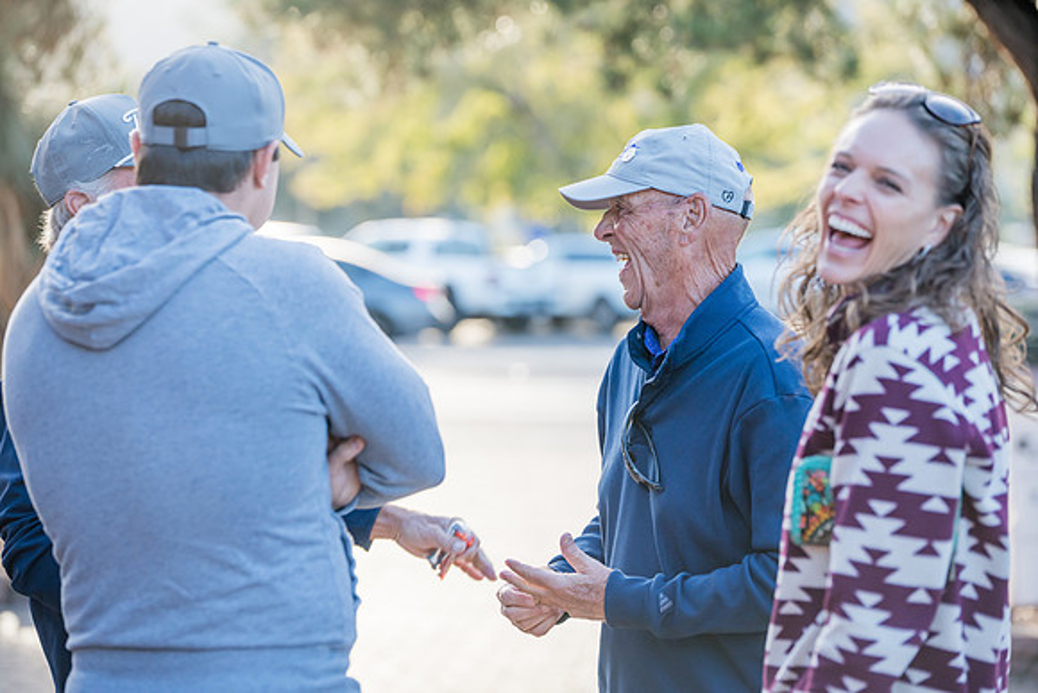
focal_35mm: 110
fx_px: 3172
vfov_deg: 12.5
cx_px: 519
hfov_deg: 18.6
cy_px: 346
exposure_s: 1/640
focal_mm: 110
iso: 500
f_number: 3.2
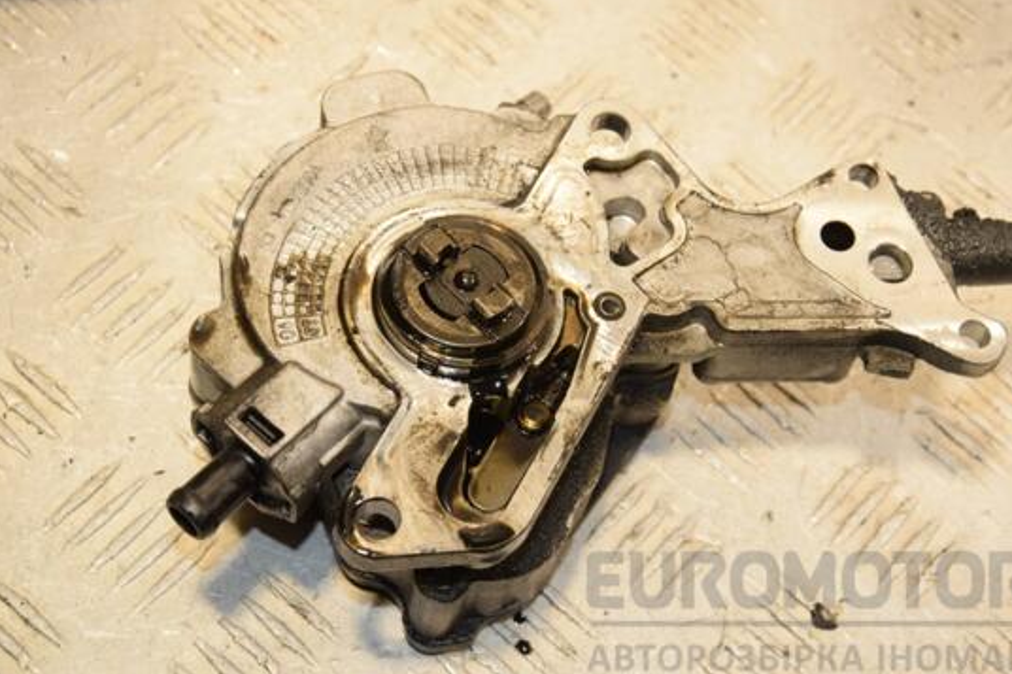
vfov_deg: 16.3
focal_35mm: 84
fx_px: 2360
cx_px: 551
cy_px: 329
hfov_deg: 24.2
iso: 800
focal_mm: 50
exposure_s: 1/200
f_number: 7.1
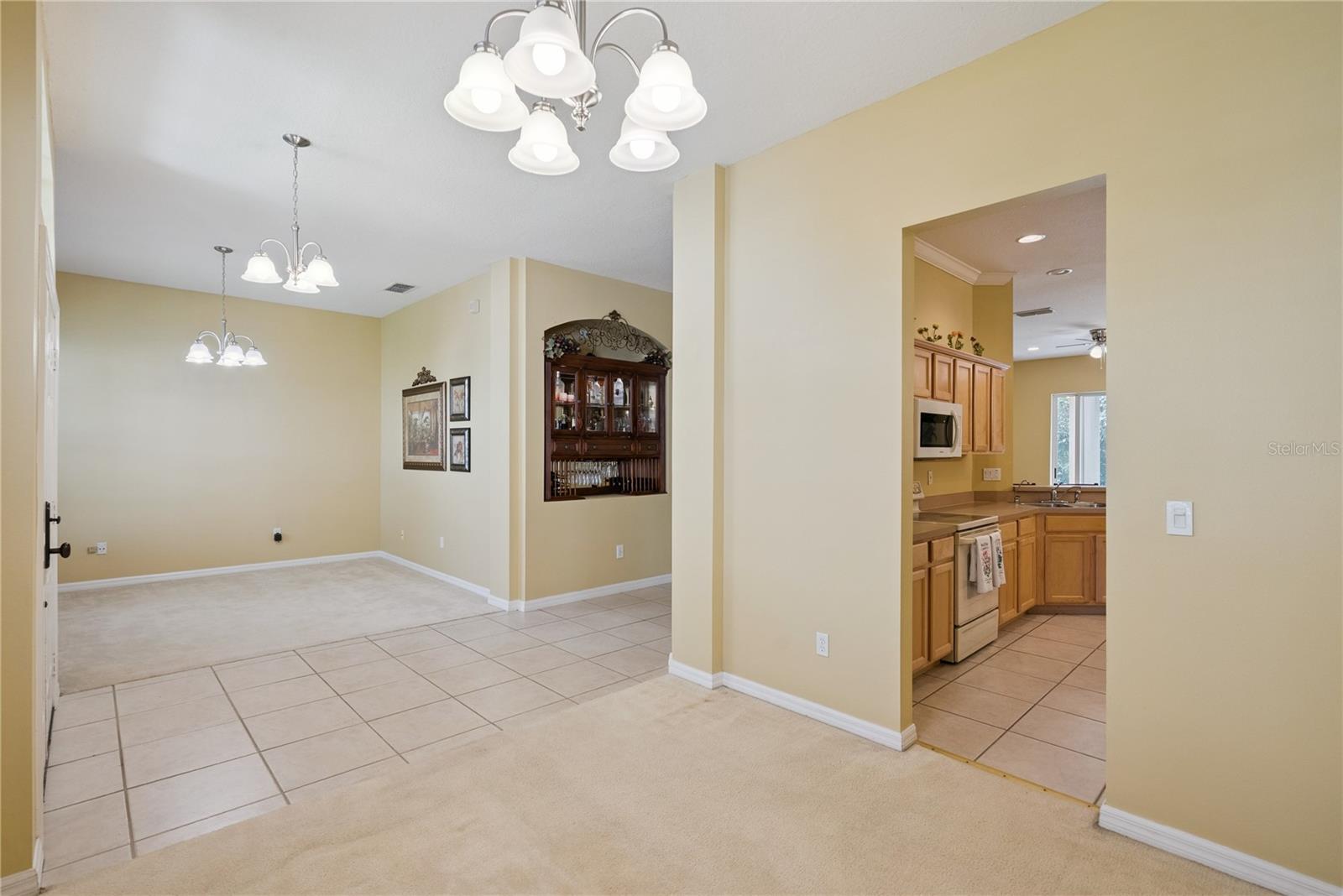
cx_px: 672
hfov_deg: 96.7
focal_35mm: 16
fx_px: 597
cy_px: 448
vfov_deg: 73.8
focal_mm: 16
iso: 800
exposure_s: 1/50
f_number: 9
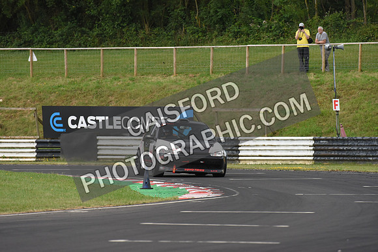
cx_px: 189
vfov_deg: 3.4
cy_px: 126
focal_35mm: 400
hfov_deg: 5.2
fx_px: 4201
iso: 1600
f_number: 6.3
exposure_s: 1/1000
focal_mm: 400
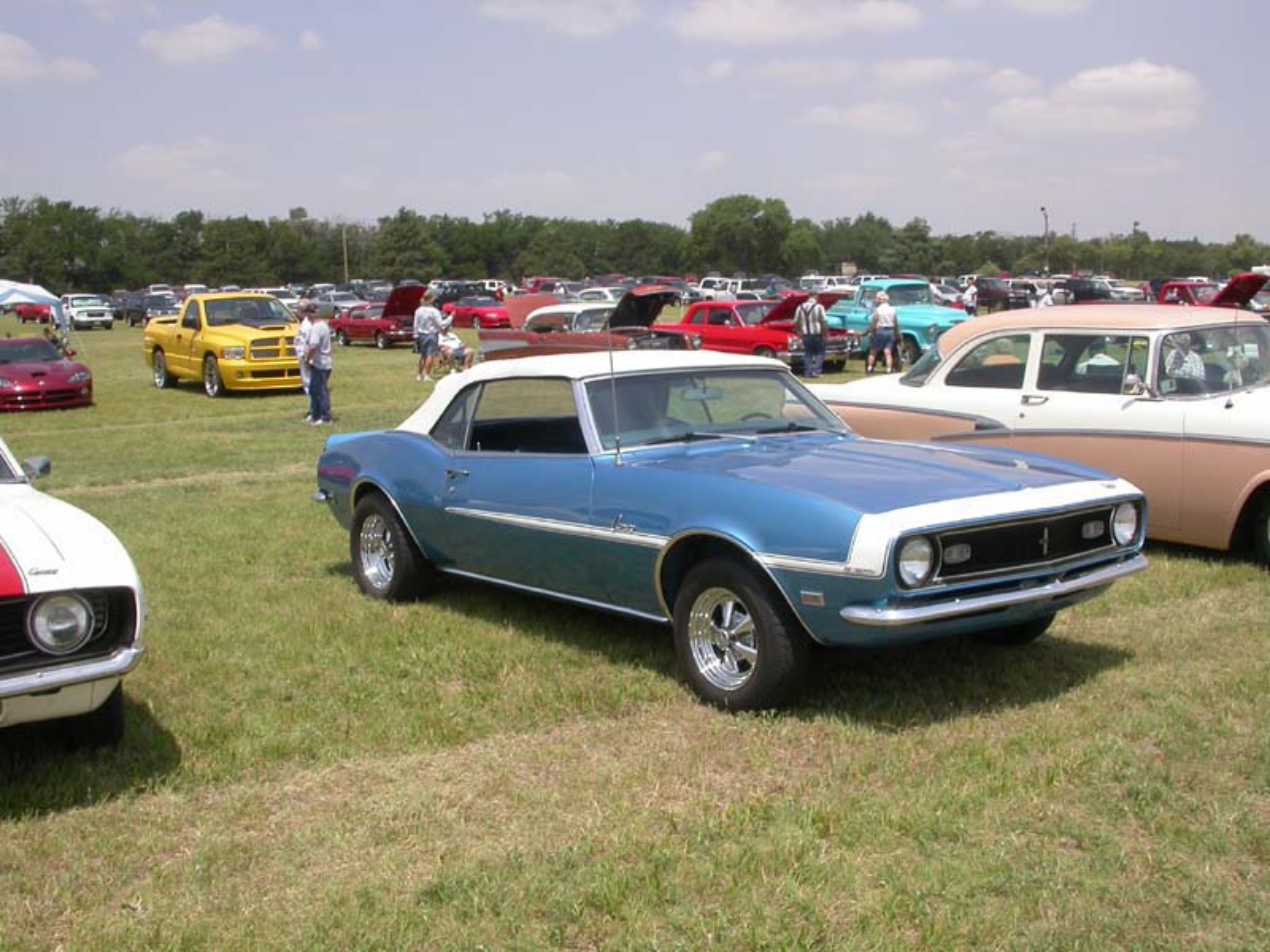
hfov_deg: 49.0
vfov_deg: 37.7
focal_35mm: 38
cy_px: 476
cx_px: 635
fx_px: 1394
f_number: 7.5
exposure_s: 1/355
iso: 100
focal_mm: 7.85
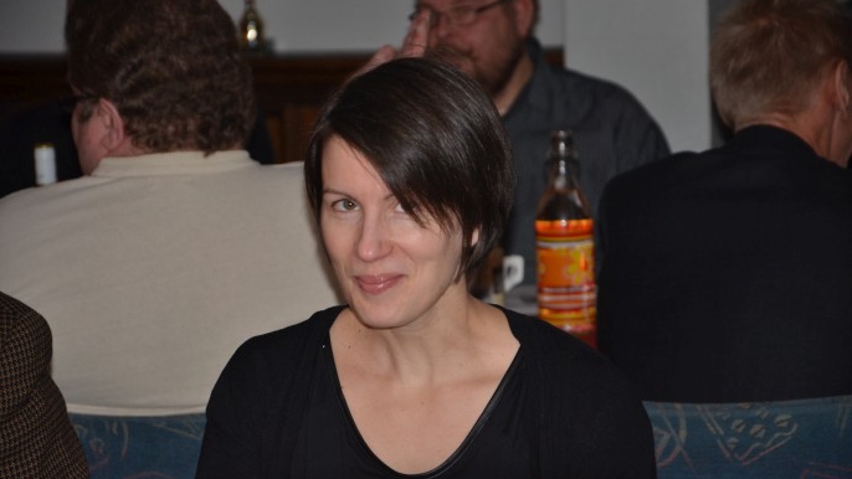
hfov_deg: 13.0
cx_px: 426
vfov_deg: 7.3
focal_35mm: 166
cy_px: 255
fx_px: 3740
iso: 800
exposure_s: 1/60
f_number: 5.6
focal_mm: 105
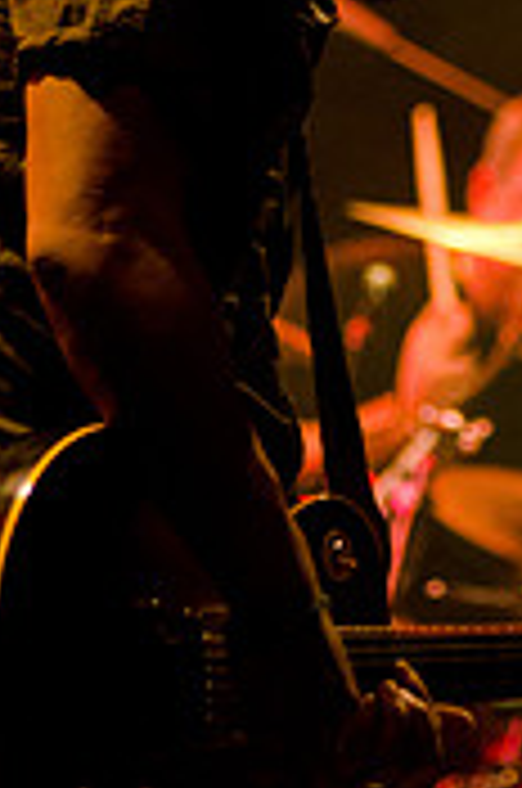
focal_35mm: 481
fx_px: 10509
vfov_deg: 4.3
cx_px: 486
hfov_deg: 2.8
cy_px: 360
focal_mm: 125
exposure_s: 1/250
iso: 1600
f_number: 3.5
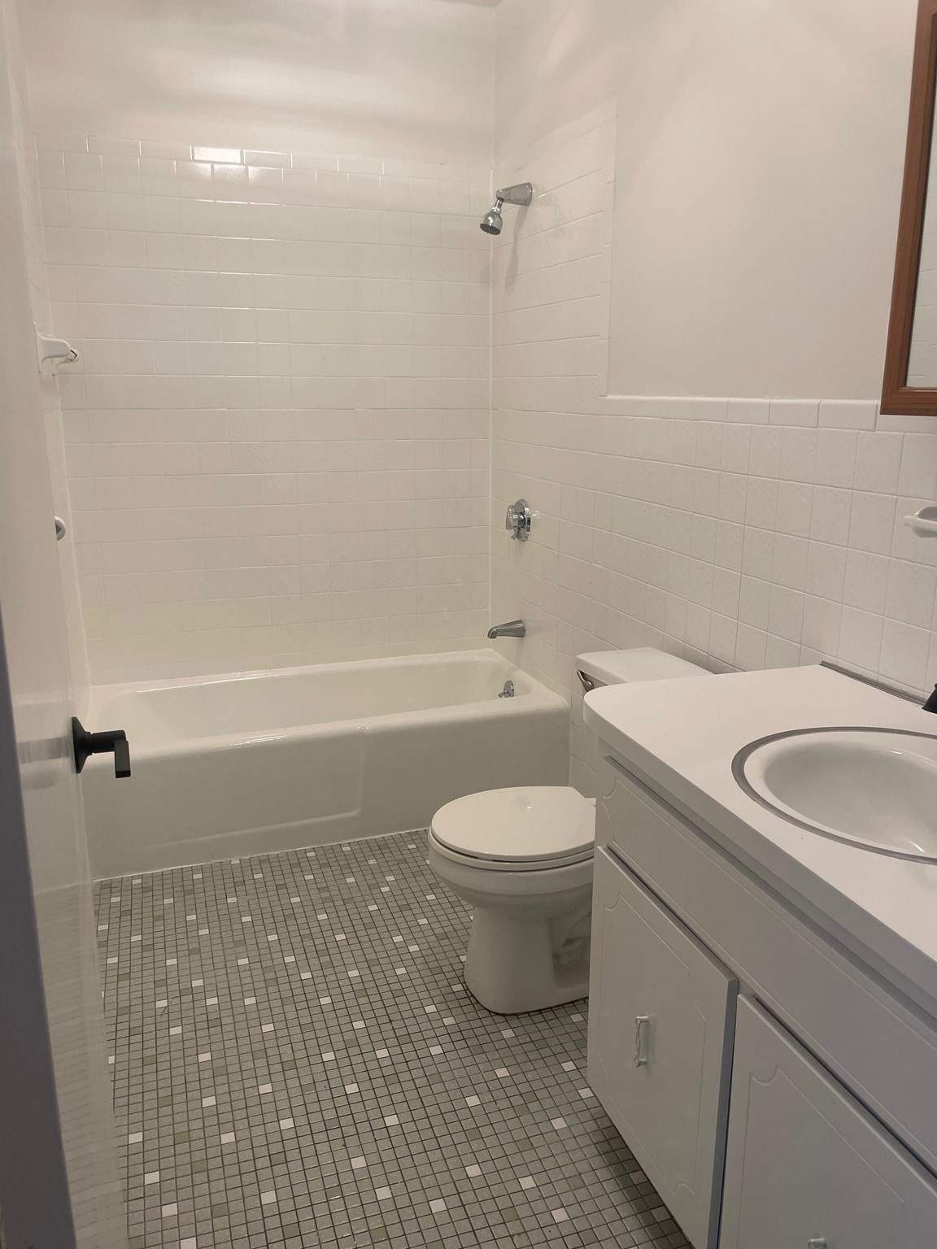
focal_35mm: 26
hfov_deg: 53.1
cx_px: 468
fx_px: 938
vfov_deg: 67.3
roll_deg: -1.2
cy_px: 624
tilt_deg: -13.1
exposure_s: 1/120
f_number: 1.6
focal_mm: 4.2
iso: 80
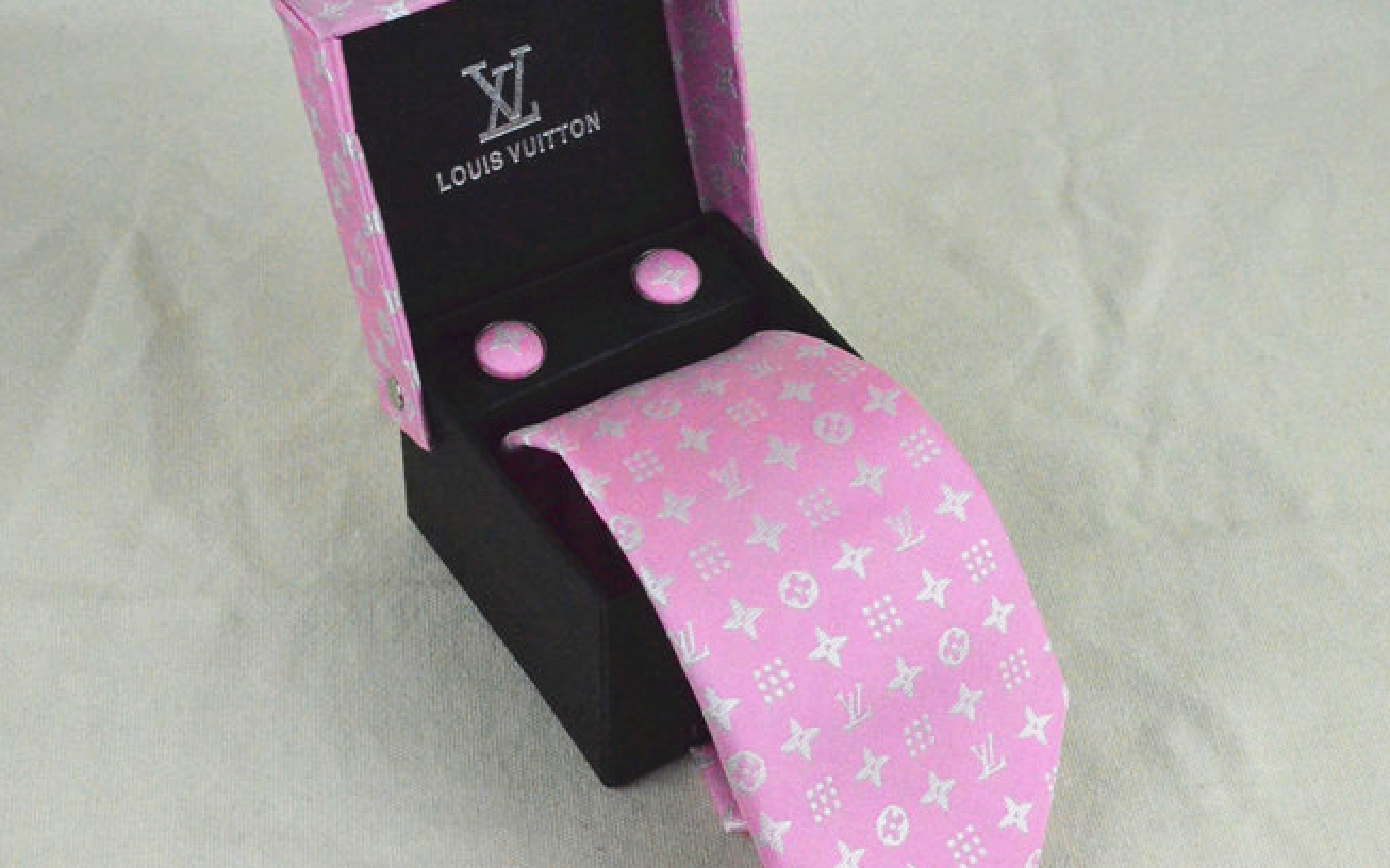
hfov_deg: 29.0
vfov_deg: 18.3
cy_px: 405
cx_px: 747
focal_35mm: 71
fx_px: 2689
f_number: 14
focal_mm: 38
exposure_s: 1/800
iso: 6400
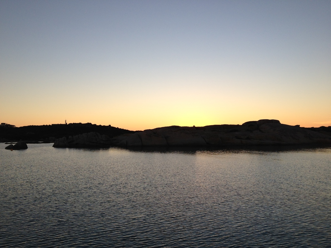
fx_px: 335
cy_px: 124
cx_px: 166
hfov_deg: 52.6
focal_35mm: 35
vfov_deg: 40.7
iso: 64
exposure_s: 1/431
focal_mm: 4.28
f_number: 2.4
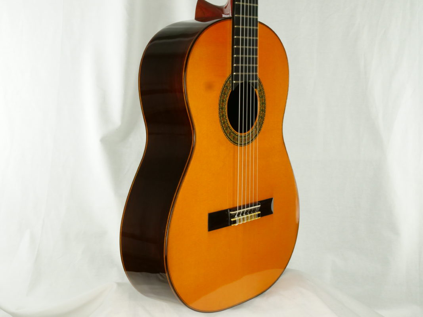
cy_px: 158
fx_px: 709
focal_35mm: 58
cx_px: 212
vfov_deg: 25.2
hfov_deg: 33.2
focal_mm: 29
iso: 2500
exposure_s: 1/60
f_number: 14
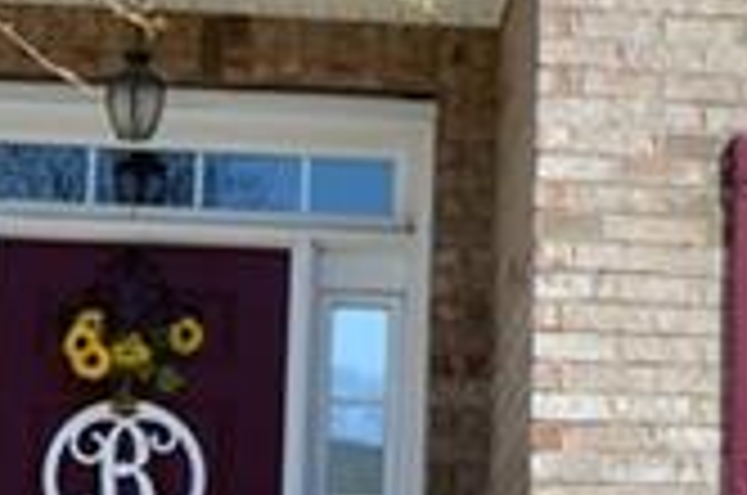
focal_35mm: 167
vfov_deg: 8.2
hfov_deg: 11.7
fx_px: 3459
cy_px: 198
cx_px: 1174
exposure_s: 1/200
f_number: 7.1
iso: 100
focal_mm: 18
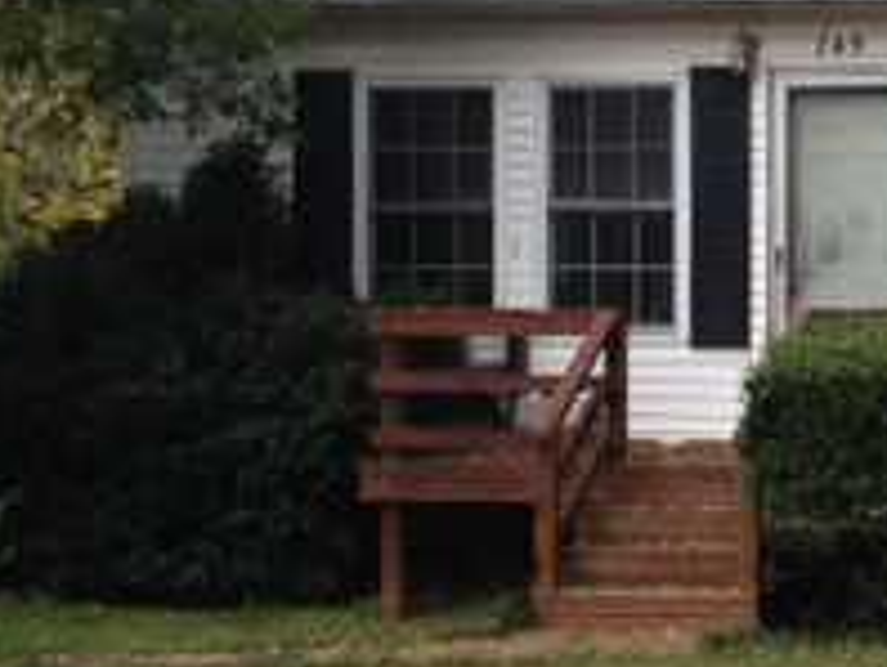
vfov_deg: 13.1
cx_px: 1098
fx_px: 2899
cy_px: 367
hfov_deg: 16.6
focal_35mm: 113
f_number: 2.4
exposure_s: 1/421
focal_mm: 4.28
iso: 50
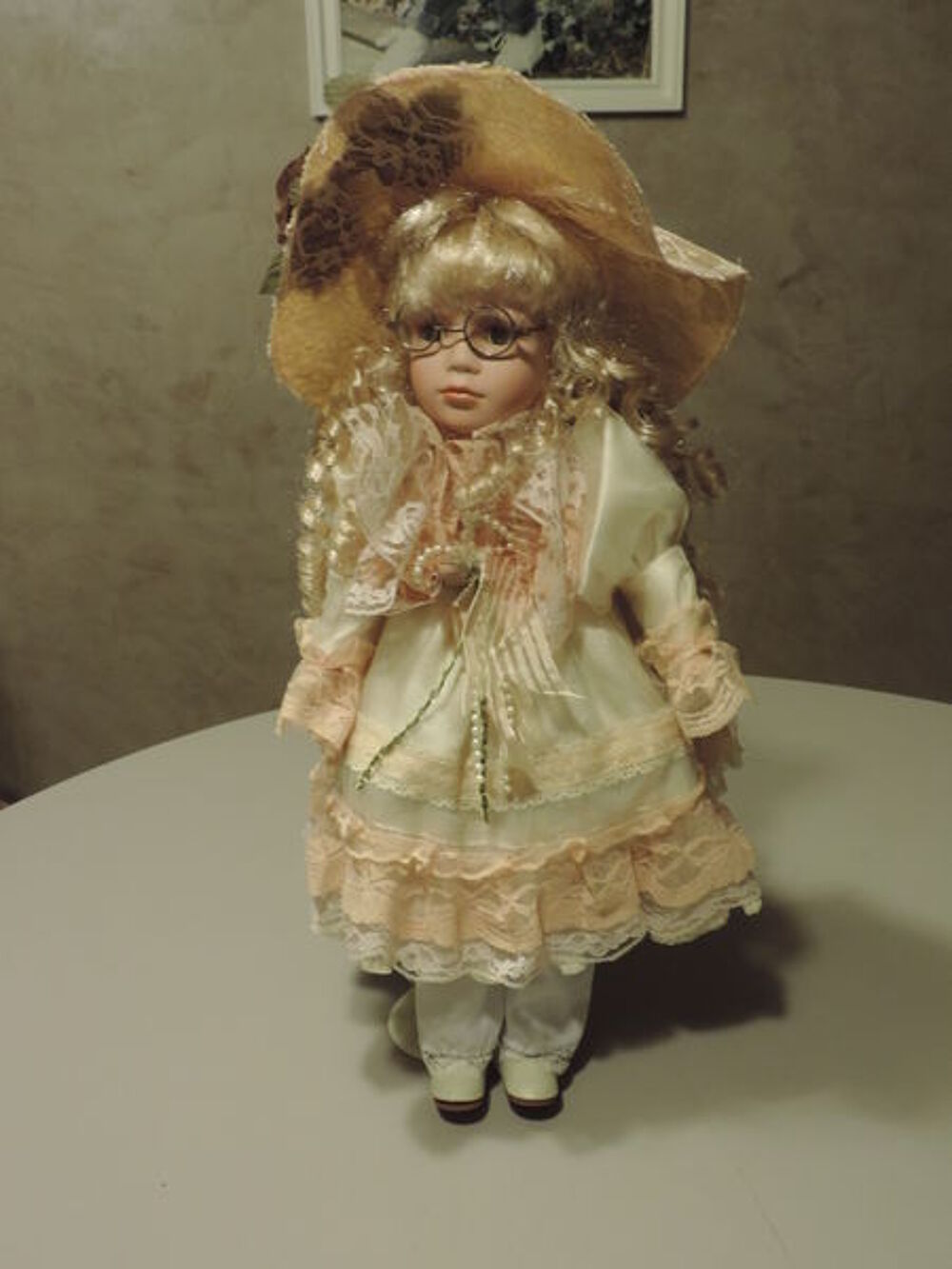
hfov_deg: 43.0
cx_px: 476
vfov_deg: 55.3
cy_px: 634
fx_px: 1210
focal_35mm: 33
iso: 400
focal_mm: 5.8
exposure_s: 1/25
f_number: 3.2
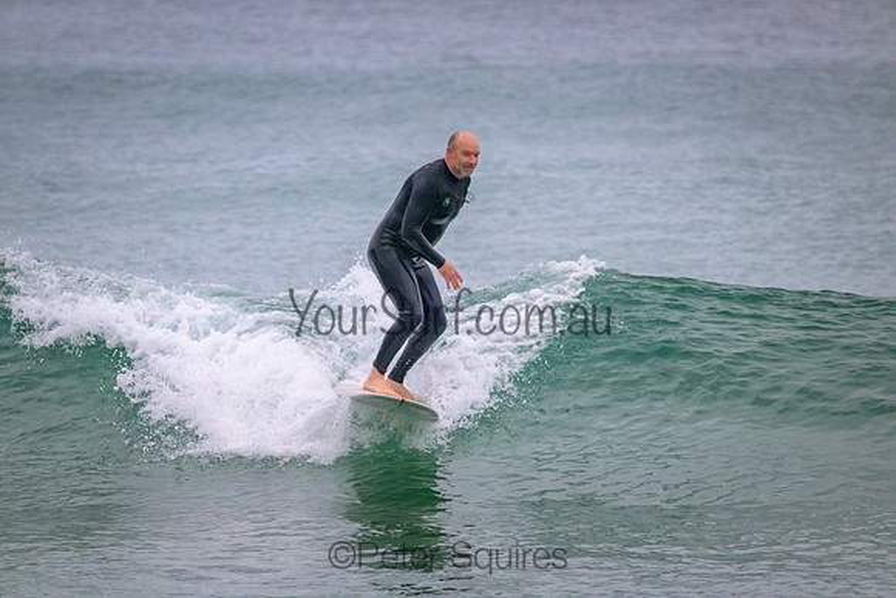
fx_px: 19915
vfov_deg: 1.7
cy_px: 299
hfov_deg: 2.6
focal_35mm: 800
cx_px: 448
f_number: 11
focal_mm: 800
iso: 9000
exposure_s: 1/1250
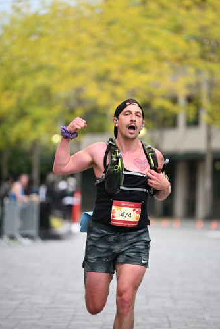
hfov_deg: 7.8
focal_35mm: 176
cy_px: 164
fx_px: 1611
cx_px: 118
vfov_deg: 11.7
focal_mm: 160
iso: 640
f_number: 2.8
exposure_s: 1/2000
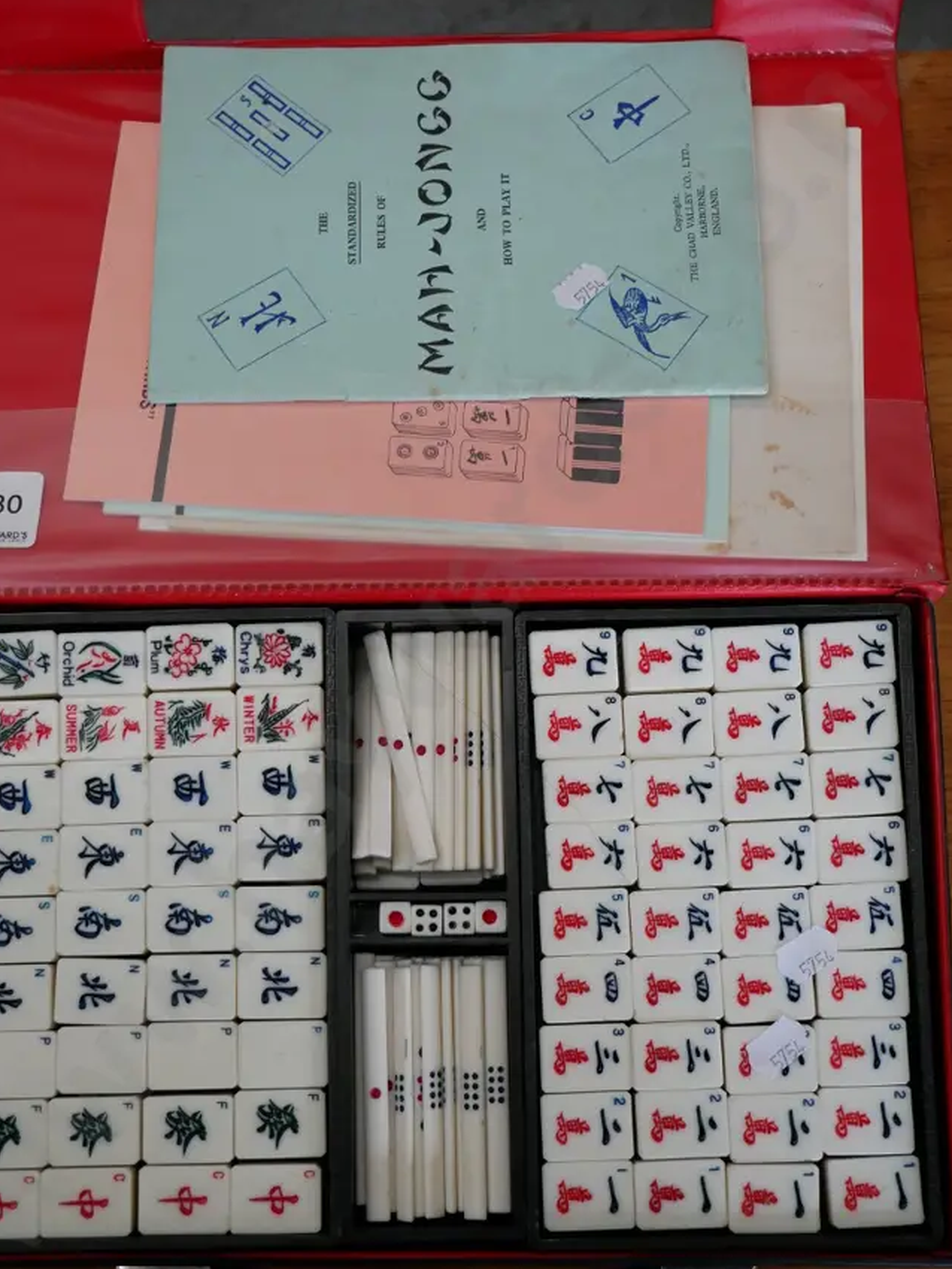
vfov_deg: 36.2
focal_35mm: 53
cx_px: 446
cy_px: 633
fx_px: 1942
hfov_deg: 27.5
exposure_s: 1/60
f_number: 4.2
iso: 640
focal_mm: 22
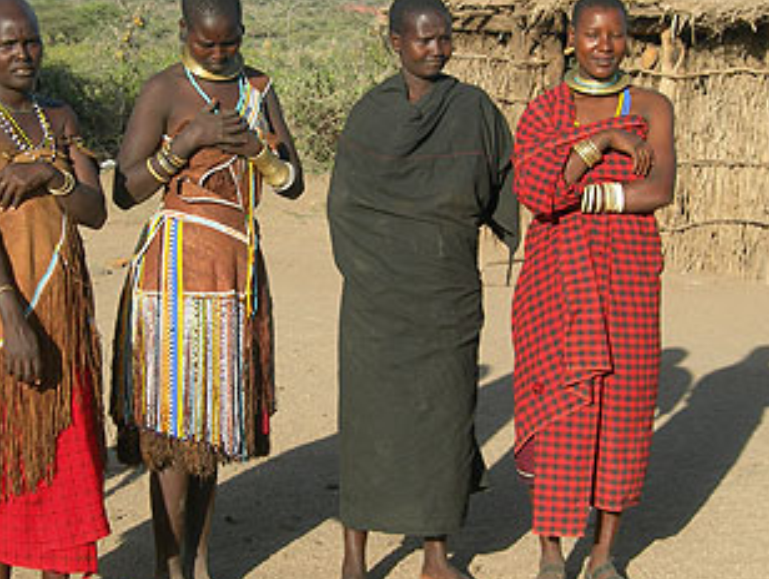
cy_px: 237
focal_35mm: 89
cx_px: 297
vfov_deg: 16.6
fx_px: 1980
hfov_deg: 21.9
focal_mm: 12.7
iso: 50
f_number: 5.9
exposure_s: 1/200
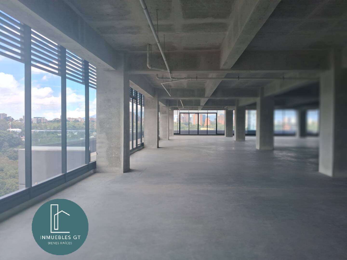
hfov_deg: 67.3
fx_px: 261
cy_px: 130
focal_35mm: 26
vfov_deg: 53.1
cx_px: 174
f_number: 1.8
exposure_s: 1/120
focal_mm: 3.98
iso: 32
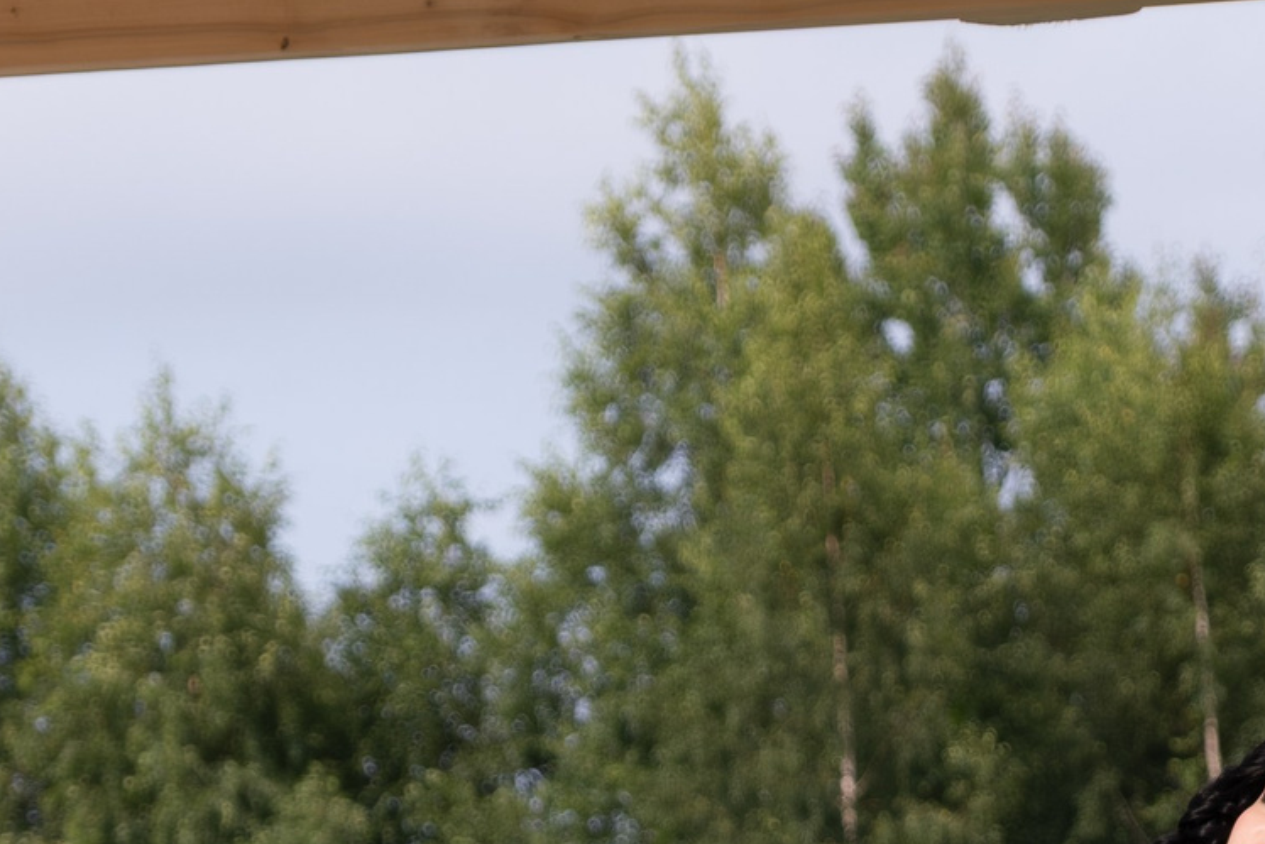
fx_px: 9981
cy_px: 1180
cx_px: 1106
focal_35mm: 284
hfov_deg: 7.2
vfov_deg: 4.8
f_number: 3.6
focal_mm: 55
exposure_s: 1/1600
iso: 200
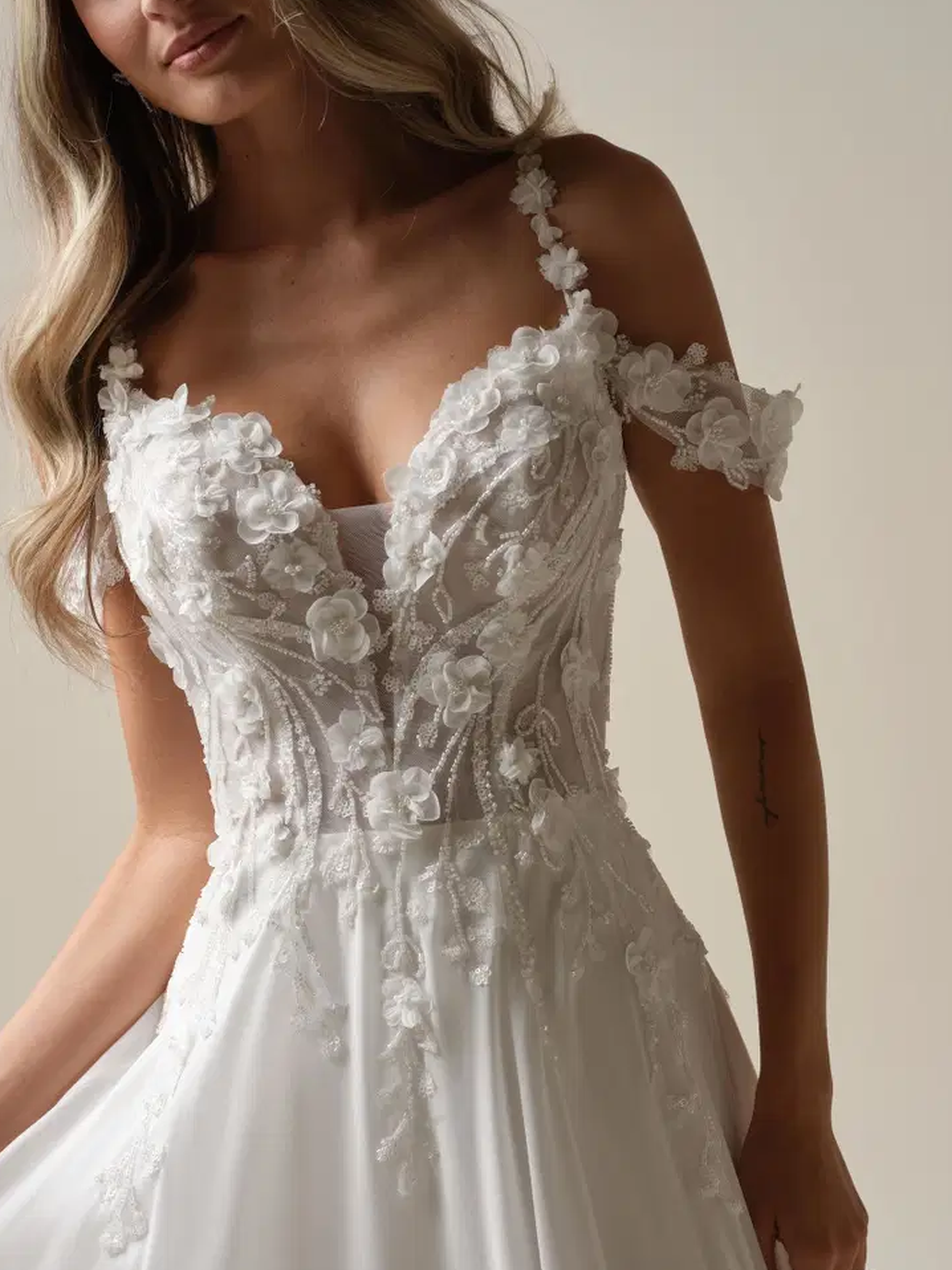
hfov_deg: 14.9
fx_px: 3632
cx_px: 442
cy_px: 738
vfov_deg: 19.8
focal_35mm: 99
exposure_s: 1/125
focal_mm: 100
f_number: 10
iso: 800
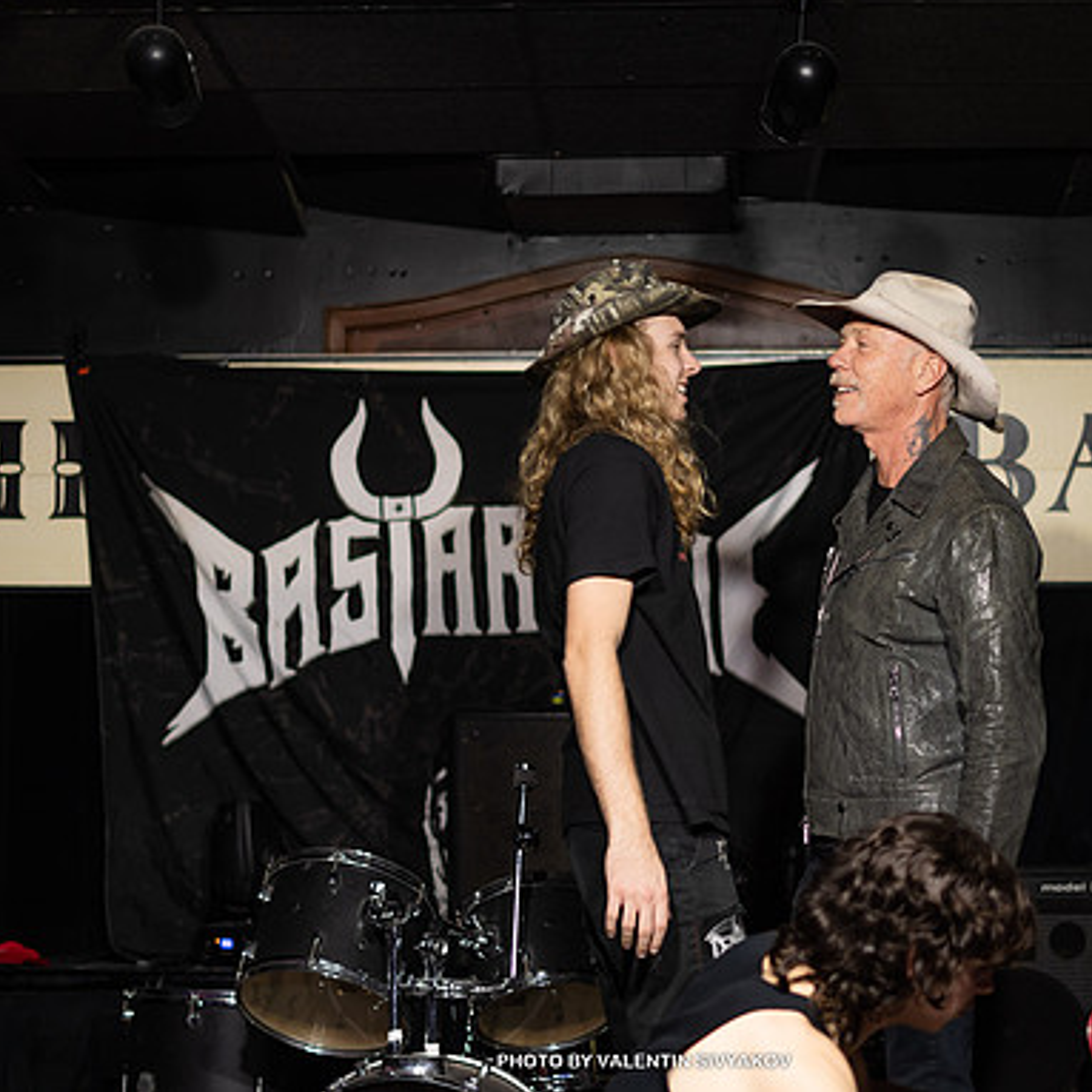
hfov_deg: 21.3
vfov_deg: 21.4
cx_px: 723
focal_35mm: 81
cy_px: 602
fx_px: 2891
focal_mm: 50
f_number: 1.8
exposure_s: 1/125
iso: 160
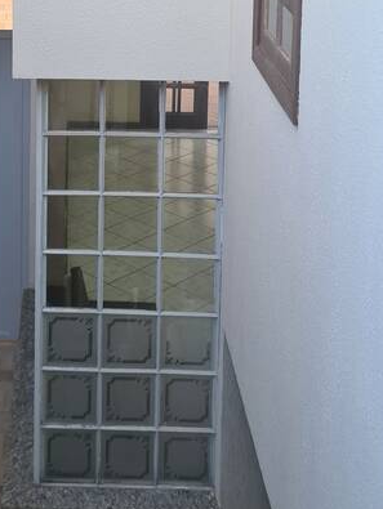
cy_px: -79
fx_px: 1046
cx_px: 49
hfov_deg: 20.4
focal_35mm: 71
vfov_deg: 25.0
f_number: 1.8
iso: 64
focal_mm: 5.4
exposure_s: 1/120
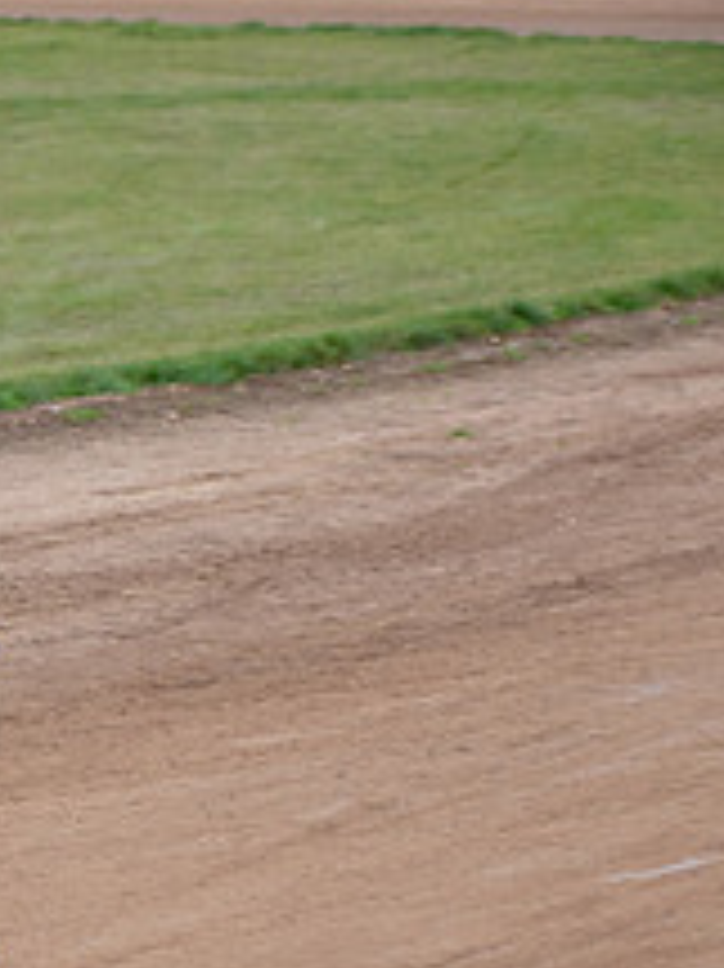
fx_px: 7174
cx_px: -517
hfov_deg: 5.7
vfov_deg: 7.7
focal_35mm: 257
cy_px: 691
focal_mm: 66
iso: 400
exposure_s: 1/200
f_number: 5
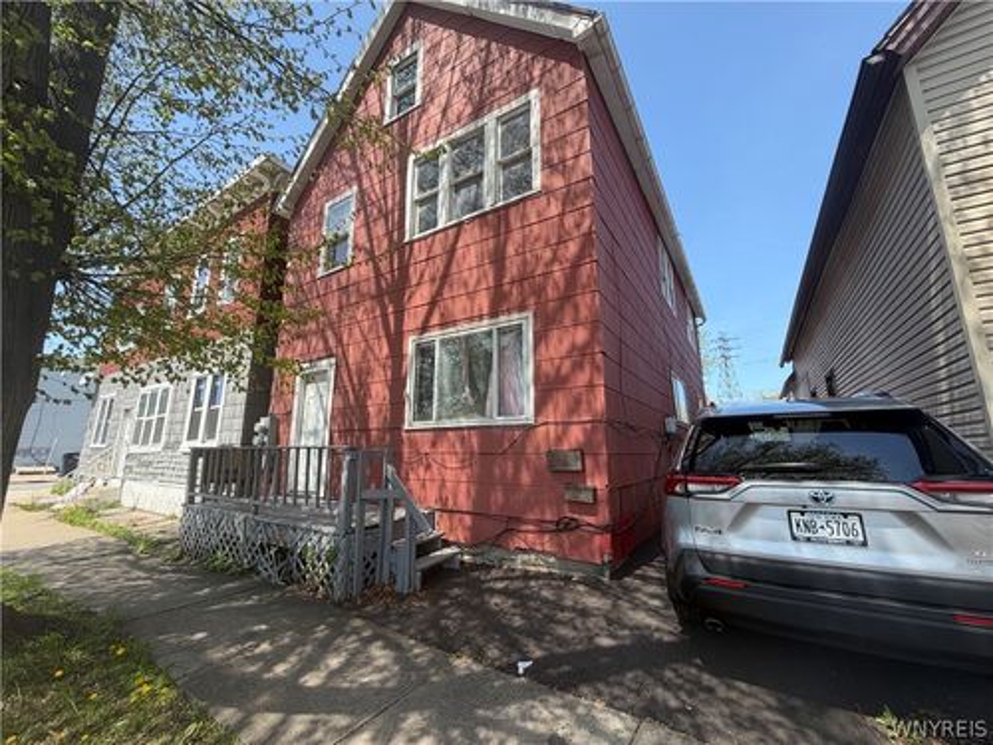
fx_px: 402
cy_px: 372
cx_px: 496
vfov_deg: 85.7
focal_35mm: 14
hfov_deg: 102.1
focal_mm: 2.22
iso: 40
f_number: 2.2
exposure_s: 1/502
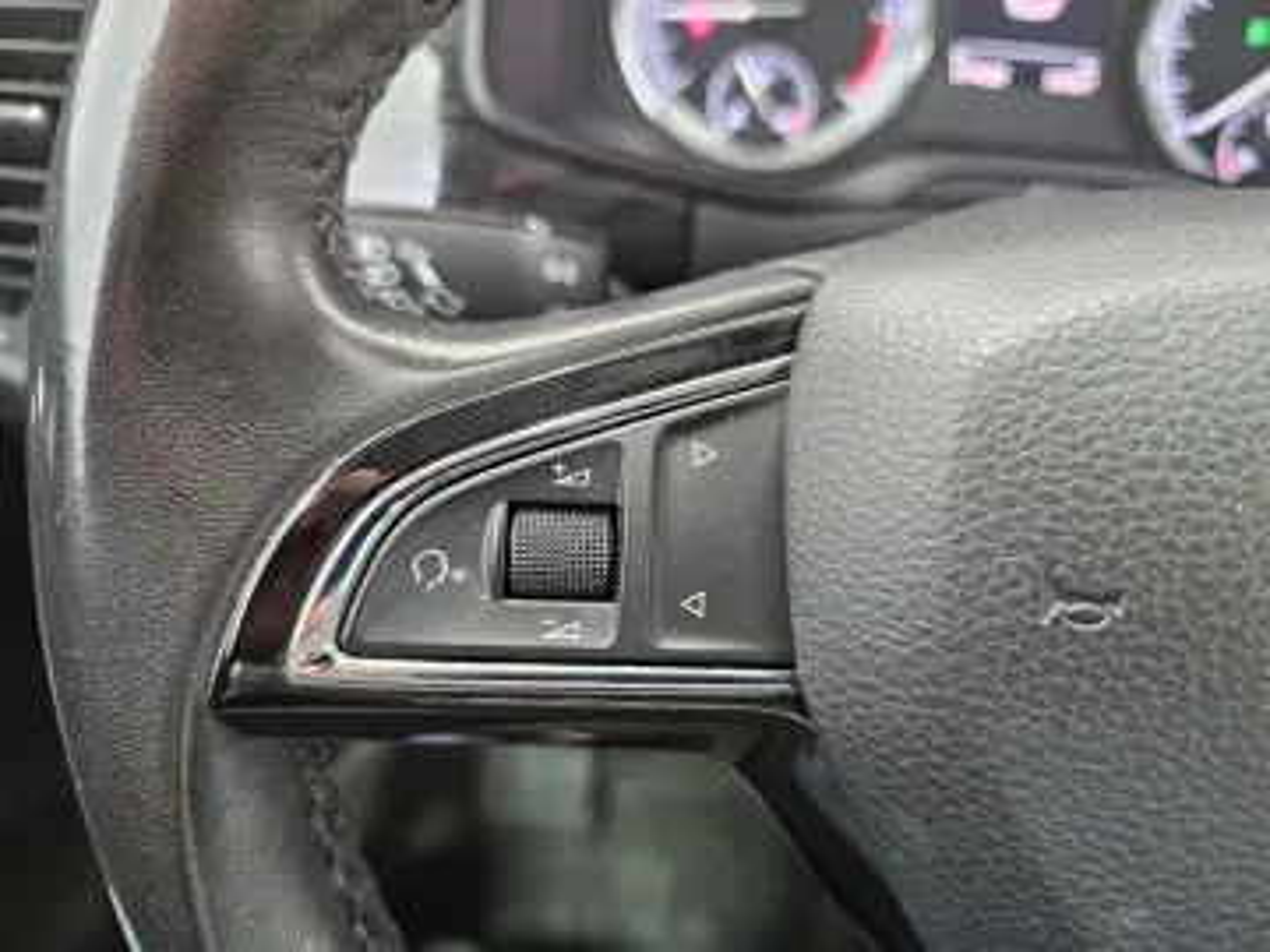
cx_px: 635
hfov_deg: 73.9
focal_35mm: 23
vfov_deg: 58.9
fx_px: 844
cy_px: 476
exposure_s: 1/50
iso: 500
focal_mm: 6.3
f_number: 1.7
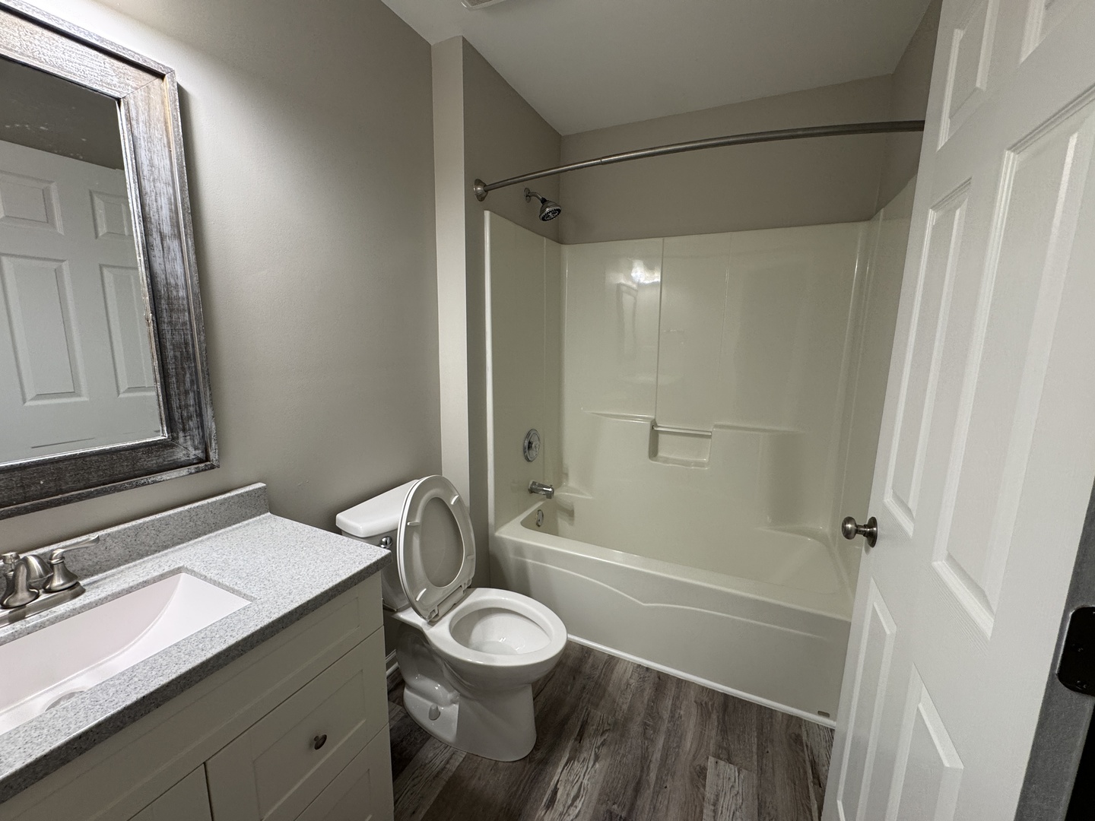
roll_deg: -0.6
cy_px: 410
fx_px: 443
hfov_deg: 102.1
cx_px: 548
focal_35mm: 14
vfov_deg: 85.7
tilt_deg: -11.5
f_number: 2.2
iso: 160
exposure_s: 1/120
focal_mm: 2.22
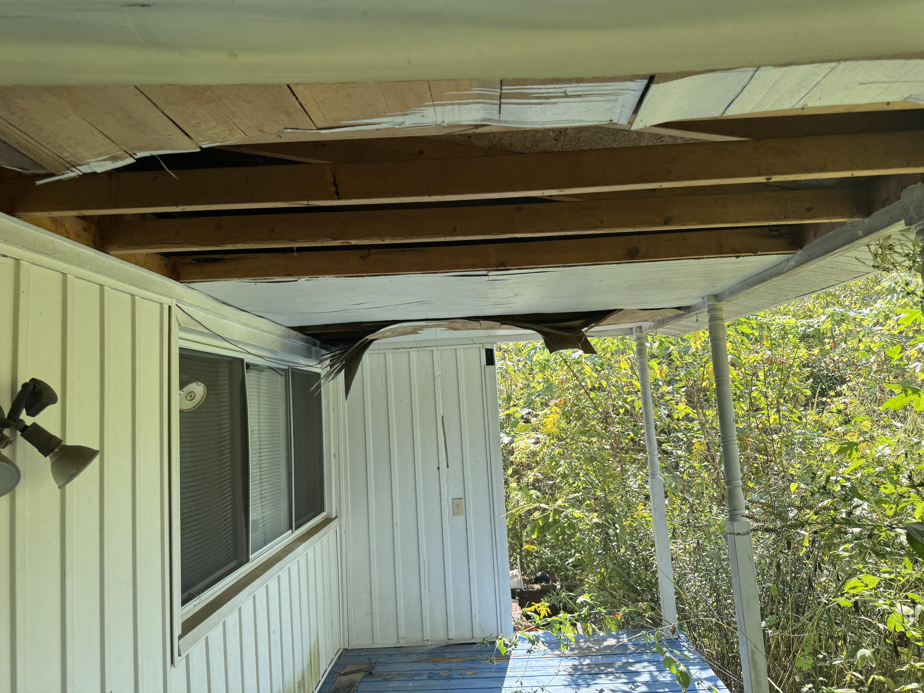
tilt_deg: +6.1
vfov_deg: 56.8
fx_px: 641
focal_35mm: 24
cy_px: 346
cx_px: 462
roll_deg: +4.0
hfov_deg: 71.6
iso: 80
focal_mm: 6.76
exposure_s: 1/558
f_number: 1.78
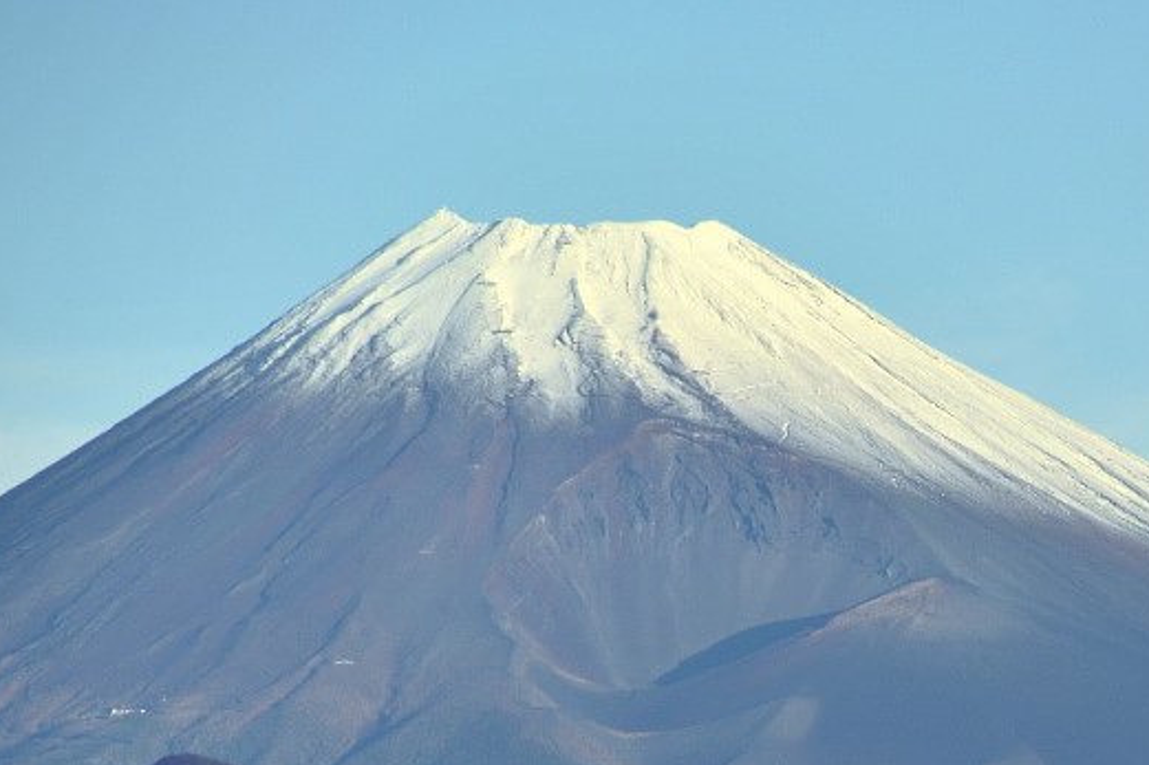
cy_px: 631
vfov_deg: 2.5
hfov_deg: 3.7
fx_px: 17643
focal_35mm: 553
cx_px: 966
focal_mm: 200
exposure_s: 1/100
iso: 100
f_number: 7.1
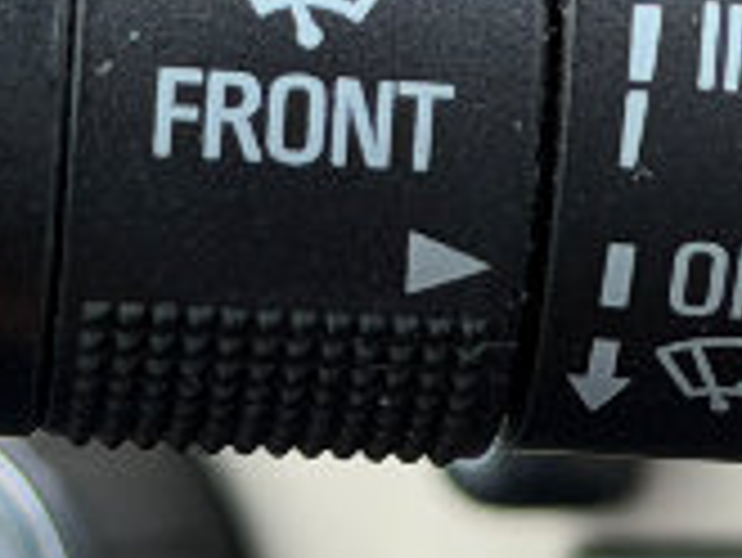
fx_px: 6371
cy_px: -27
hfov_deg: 6.6
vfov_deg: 5.0
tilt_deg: -31.9
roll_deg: +18.4
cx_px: 953
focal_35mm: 297
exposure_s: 1/121
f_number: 1.78
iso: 80
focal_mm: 6.76
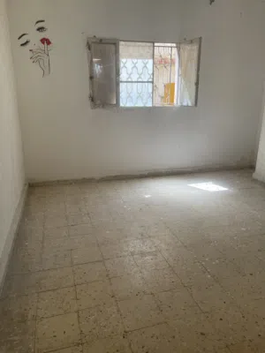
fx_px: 255
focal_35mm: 25
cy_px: 176
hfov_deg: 54.9
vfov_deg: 69.4
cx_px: 132
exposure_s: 1/193
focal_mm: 5.1
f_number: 1.6
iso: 32
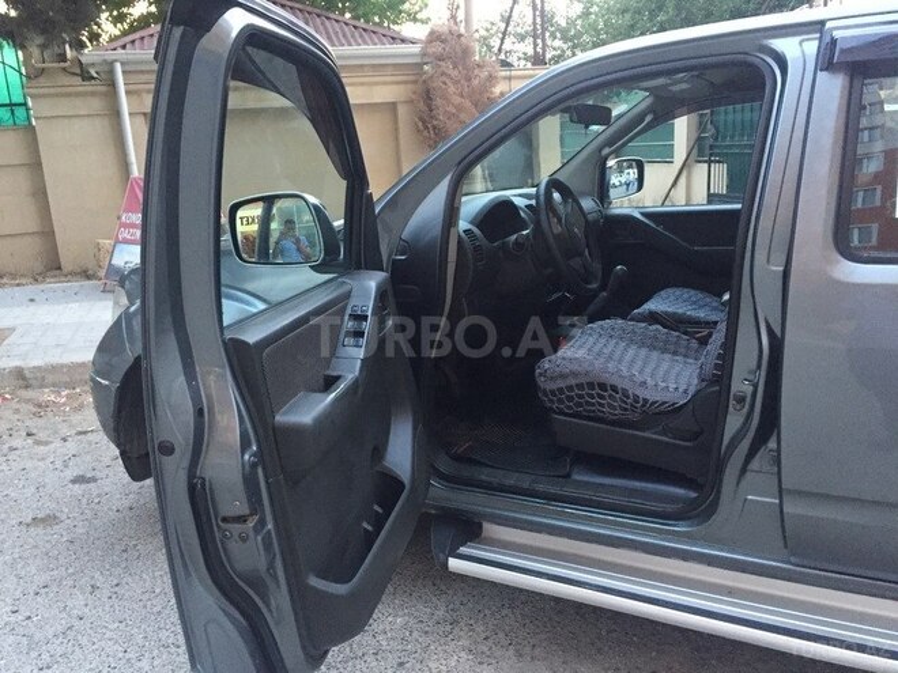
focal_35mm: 29
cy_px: 336
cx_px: 449
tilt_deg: -15.0
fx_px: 752
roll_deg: +2.0
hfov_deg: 61.7
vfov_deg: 48.2
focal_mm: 4.15
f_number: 2.2
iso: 250
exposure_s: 1/25
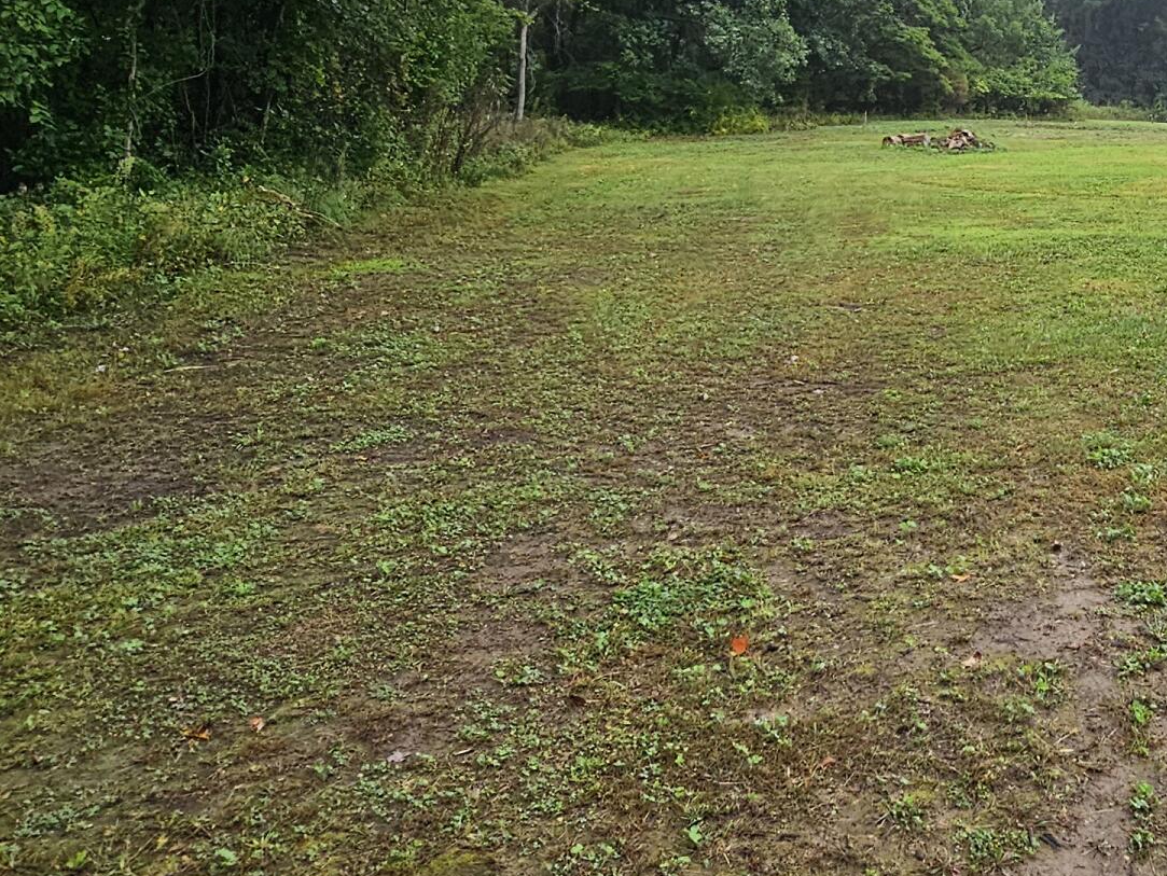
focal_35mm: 36
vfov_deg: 38.3
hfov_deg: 46.4
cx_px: 1046
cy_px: 187
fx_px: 1214
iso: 50
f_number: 2.2
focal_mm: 2.2
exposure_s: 1/441
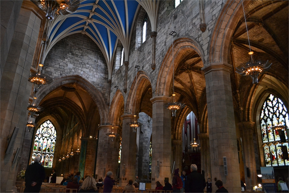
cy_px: 96
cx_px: 144
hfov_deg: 67.4
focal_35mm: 27
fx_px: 217
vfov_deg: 47.9
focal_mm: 18
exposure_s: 1/60
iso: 2200
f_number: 3.5
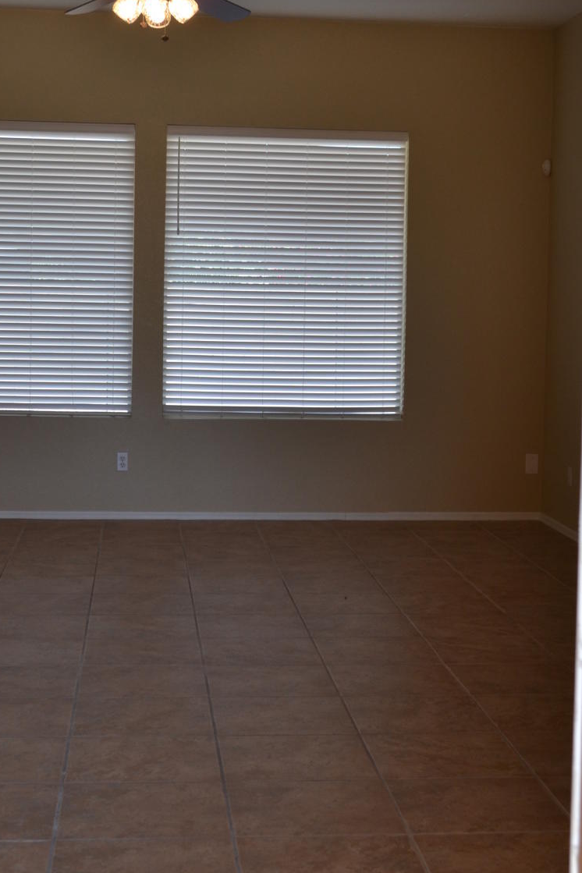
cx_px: 278
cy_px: 349
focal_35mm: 59
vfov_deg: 33.8
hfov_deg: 23.0
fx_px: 1431
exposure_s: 1/60
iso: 200
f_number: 5.6
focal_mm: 22
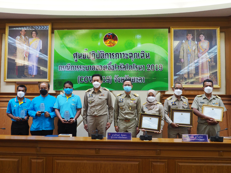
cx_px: 116
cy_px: 86
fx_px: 227
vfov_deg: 41.8
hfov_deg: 54.0
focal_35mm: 34
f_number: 4.2
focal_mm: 17
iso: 800
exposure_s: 1/60
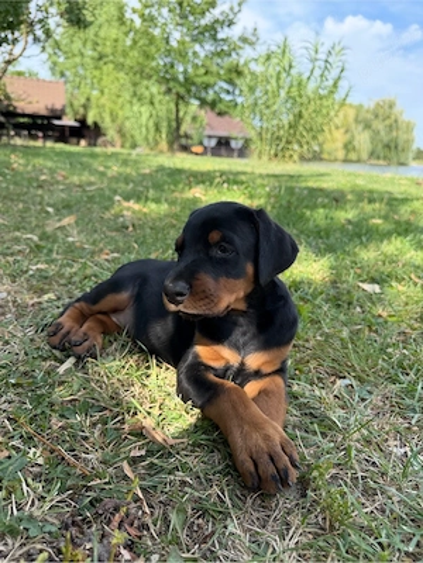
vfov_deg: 71.6
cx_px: 212
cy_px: 282
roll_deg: -2.9
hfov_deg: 56.8
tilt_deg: -19.3
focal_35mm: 24
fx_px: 391
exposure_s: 1/1410
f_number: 1.78
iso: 100
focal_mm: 6.76
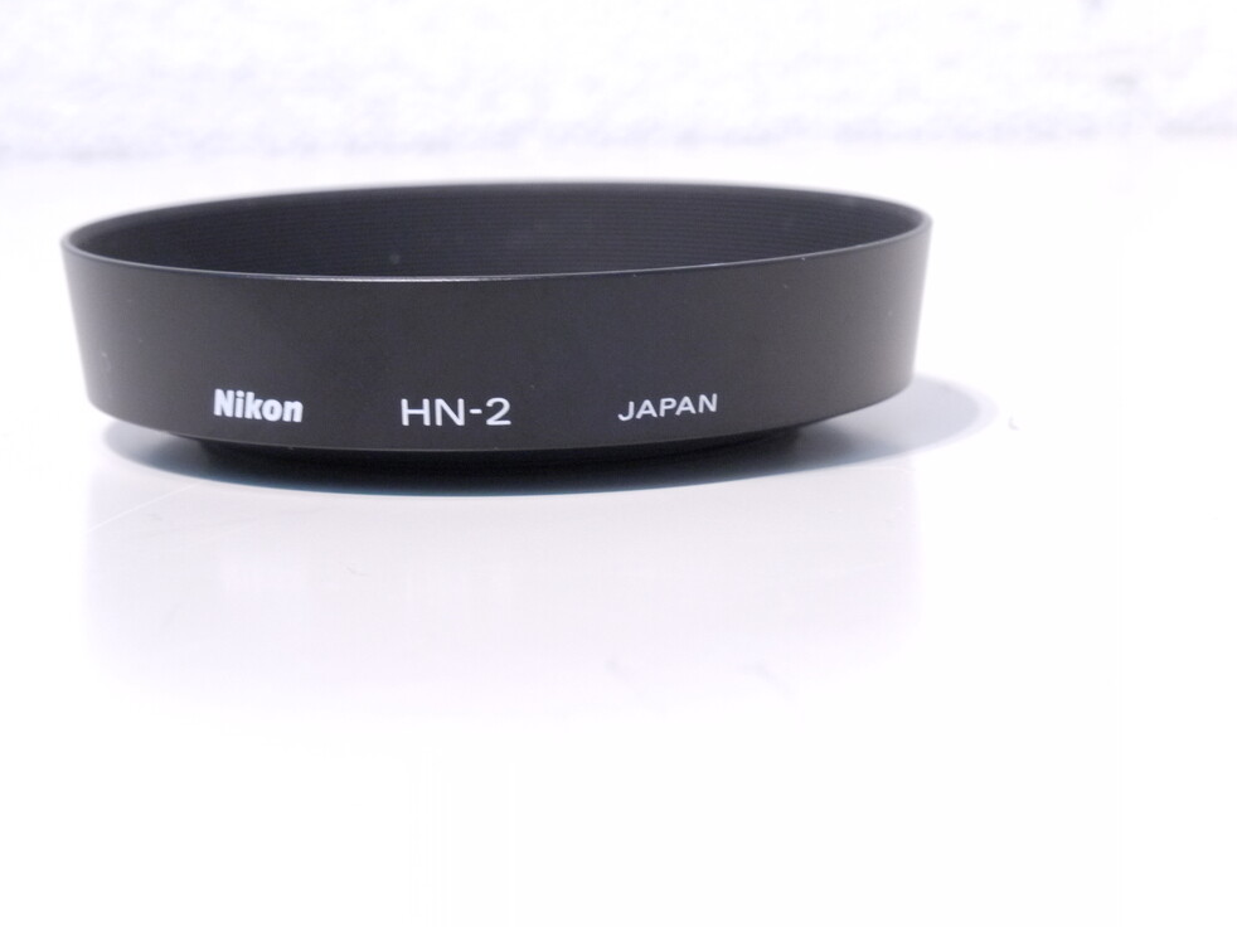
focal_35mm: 110
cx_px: 493
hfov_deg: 17.9
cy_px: 383
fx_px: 3930
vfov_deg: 13.4
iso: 800
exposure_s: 1/25
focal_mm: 45
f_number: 11
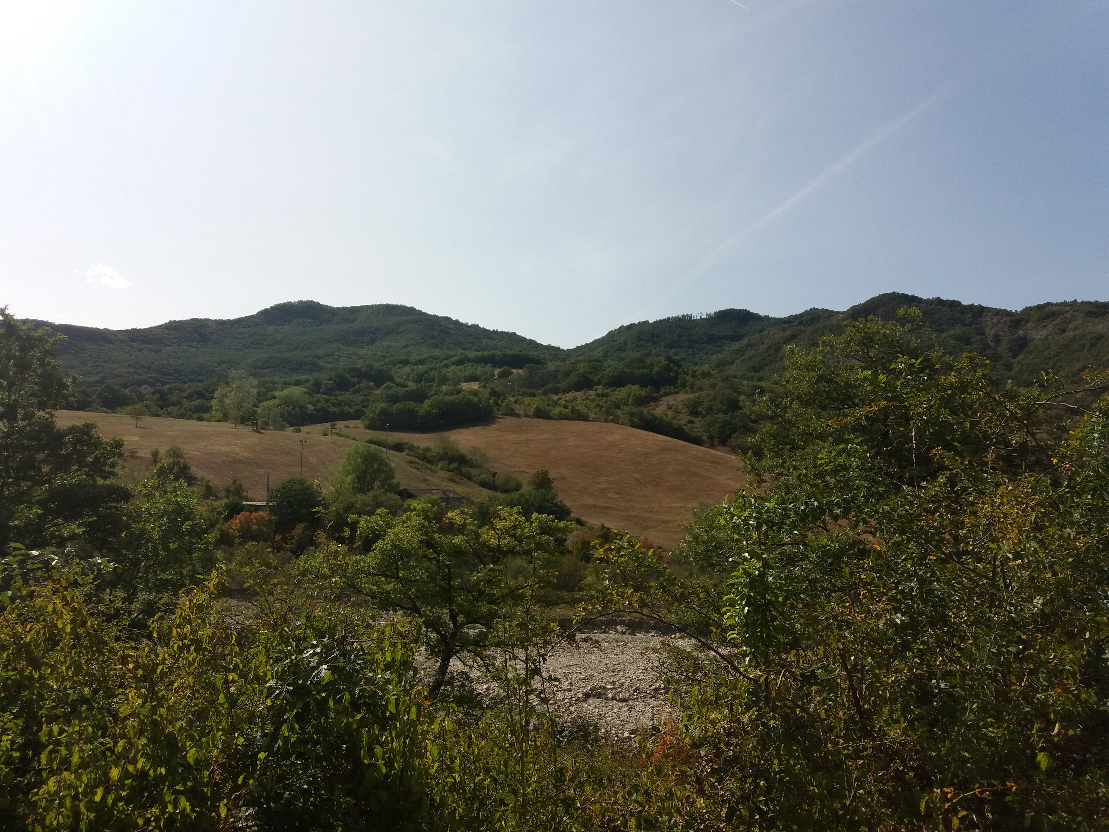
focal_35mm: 28
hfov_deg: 63.4
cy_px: 416
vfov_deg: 49.7
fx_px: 897
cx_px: 554
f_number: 1.9
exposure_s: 1/2402
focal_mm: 3.7
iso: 64
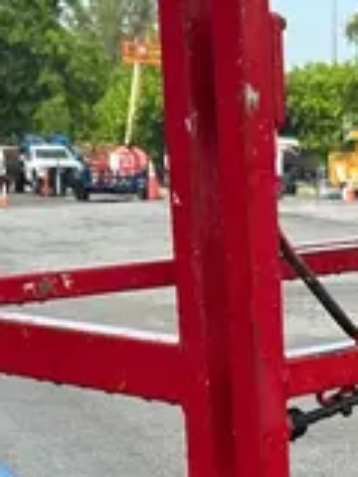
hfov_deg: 12.2
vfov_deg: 15.4
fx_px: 1641
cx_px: 400
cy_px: 687
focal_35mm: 119
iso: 50
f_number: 1.5
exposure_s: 1/563
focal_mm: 5.7
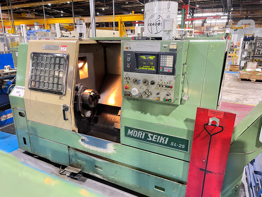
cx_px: 131
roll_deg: +0.0
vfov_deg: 53.1
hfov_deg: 67.3
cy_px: 98
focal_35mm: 26
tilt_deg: -18.2
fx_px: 197
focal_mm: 5.1
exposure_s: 1/25
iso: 500
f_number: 1.6
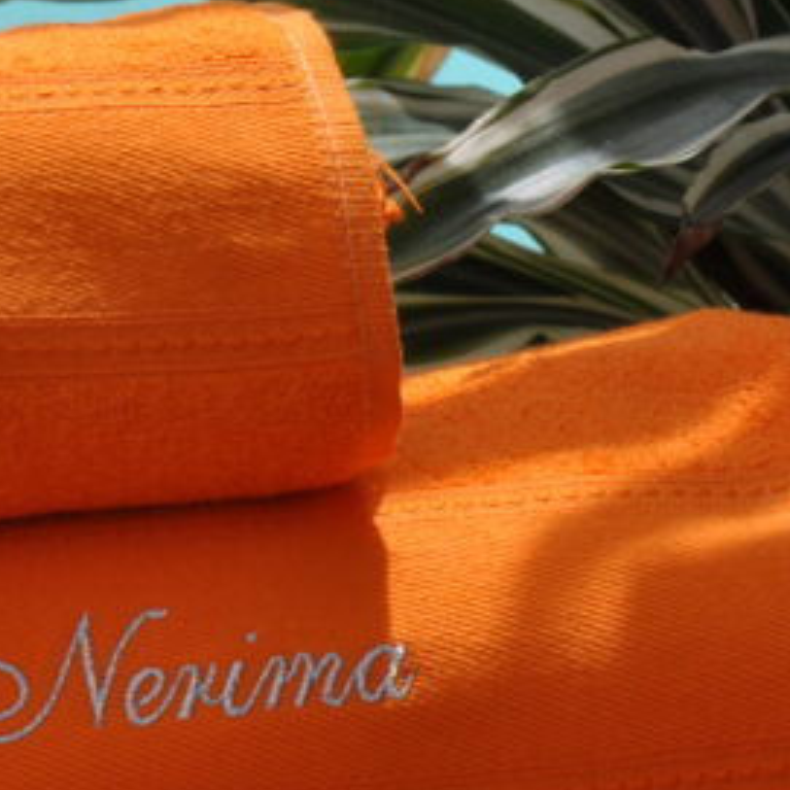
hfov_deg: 3.0
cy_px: 292
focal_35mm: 586
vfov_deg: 3.0
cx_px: -490
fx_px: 15130
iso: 200
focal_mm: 122
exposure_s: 1/400
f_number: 10
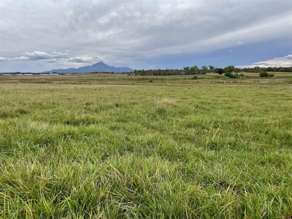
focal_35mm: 26
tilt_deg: -8.6
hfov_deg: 67.3
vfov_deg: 53.1
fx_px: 219
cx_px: 146
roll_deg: +0.2
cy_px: 110
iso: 32
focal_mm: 4.2
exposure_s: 1/2398
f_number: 1.6
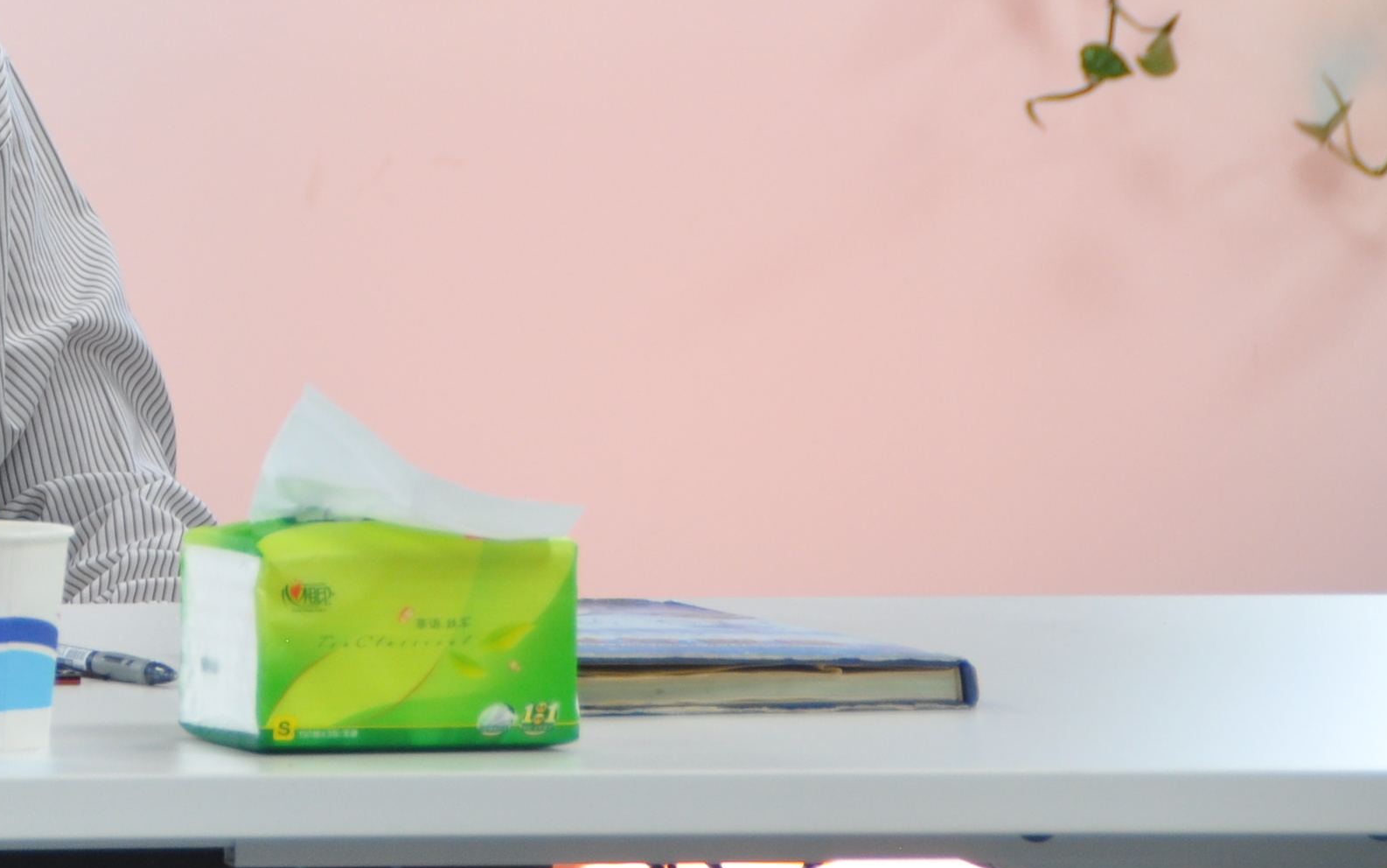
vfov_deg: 3.0
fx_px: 16385
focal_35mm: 433
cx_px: -175
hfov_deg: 4.8
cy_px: -283
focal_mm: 105
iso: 400
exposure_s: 1/30
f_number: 5.3
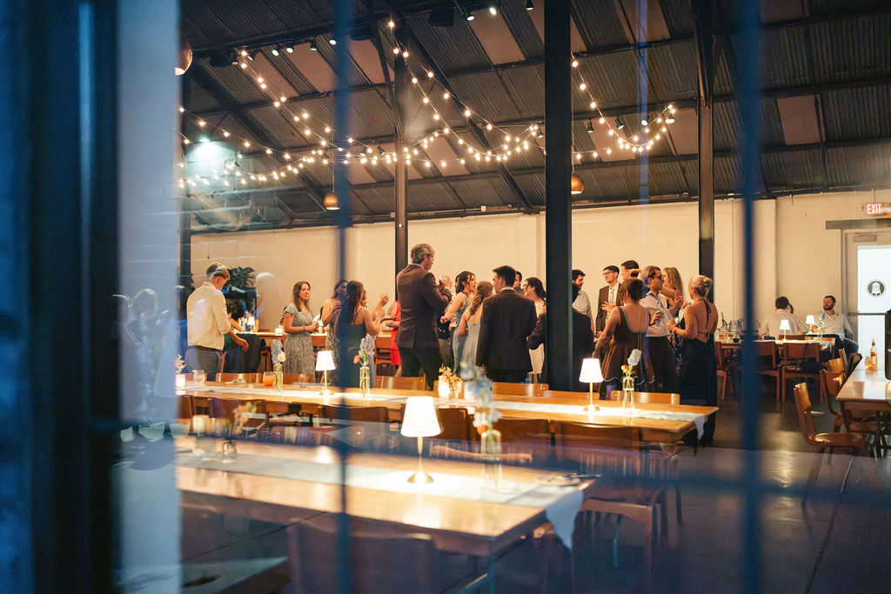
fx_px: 866
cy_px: 297
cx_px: 446
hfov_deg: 54.4
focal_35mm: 35
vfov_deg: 37.9
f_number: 1.6
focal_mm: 35
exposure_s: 1/500
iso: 8000
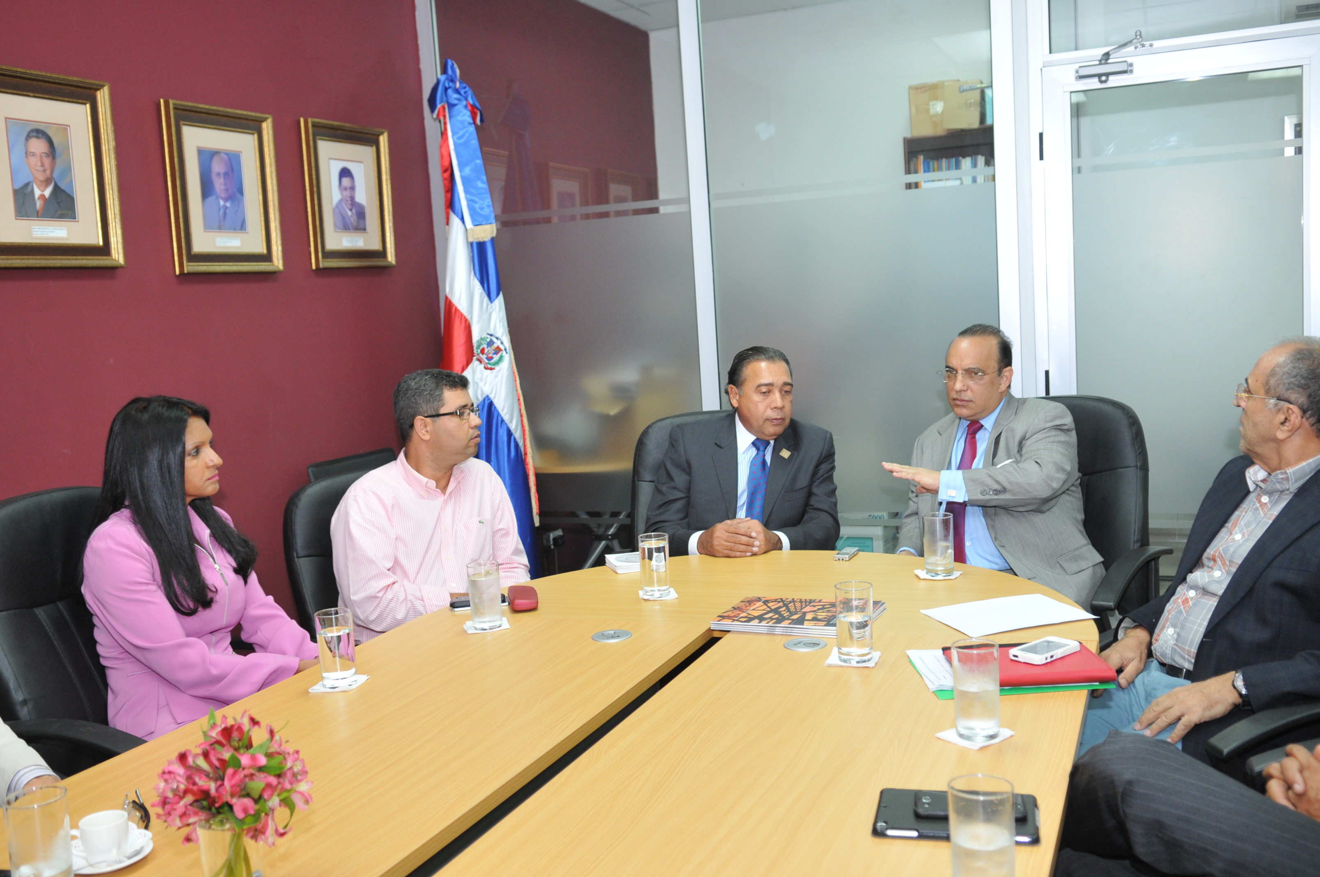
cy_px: 438
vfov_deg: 38.3
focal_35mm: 34
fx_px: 1263
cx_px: 660
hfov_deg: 55.2
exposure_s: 1/80
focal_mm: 23
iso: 640
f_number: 3.2
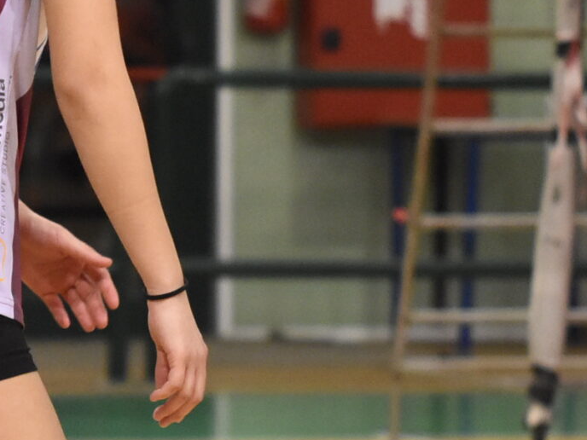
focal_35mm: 376
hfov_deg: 5.2
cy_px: -189
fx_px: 6376
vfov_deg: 3.9
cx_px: -184
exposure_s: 1/500
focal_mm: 70
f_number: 2.8
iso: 3200
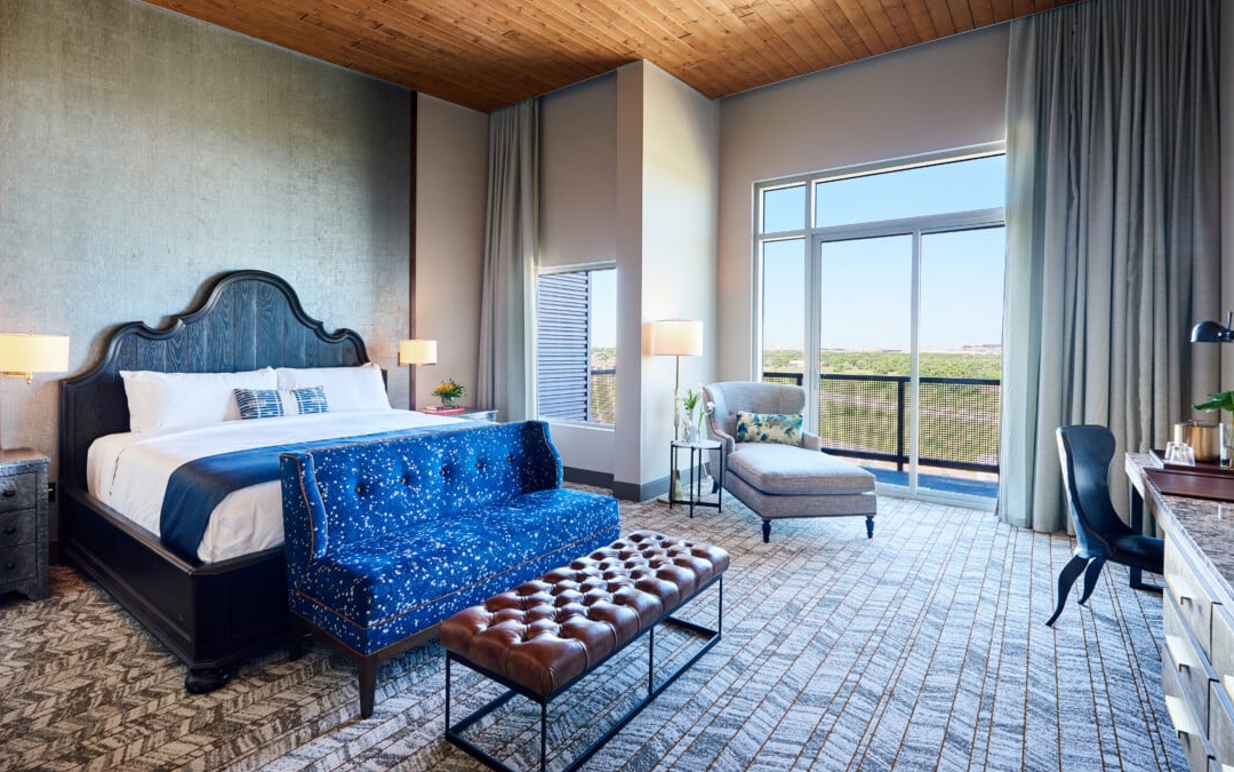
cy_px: 384
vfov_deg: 68.0
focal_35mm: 17
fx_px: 572
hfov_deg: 94.4
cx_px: 625
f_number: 9
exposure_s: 1/4
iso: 250
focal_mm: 15
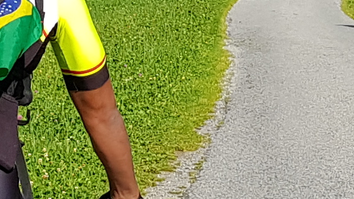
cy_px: -224
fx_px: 1849
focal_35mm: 197
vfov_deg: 6.0
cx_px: 153
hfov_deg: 10.9
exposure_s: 1/1992
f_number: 1.7
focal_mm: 4.2
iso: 40
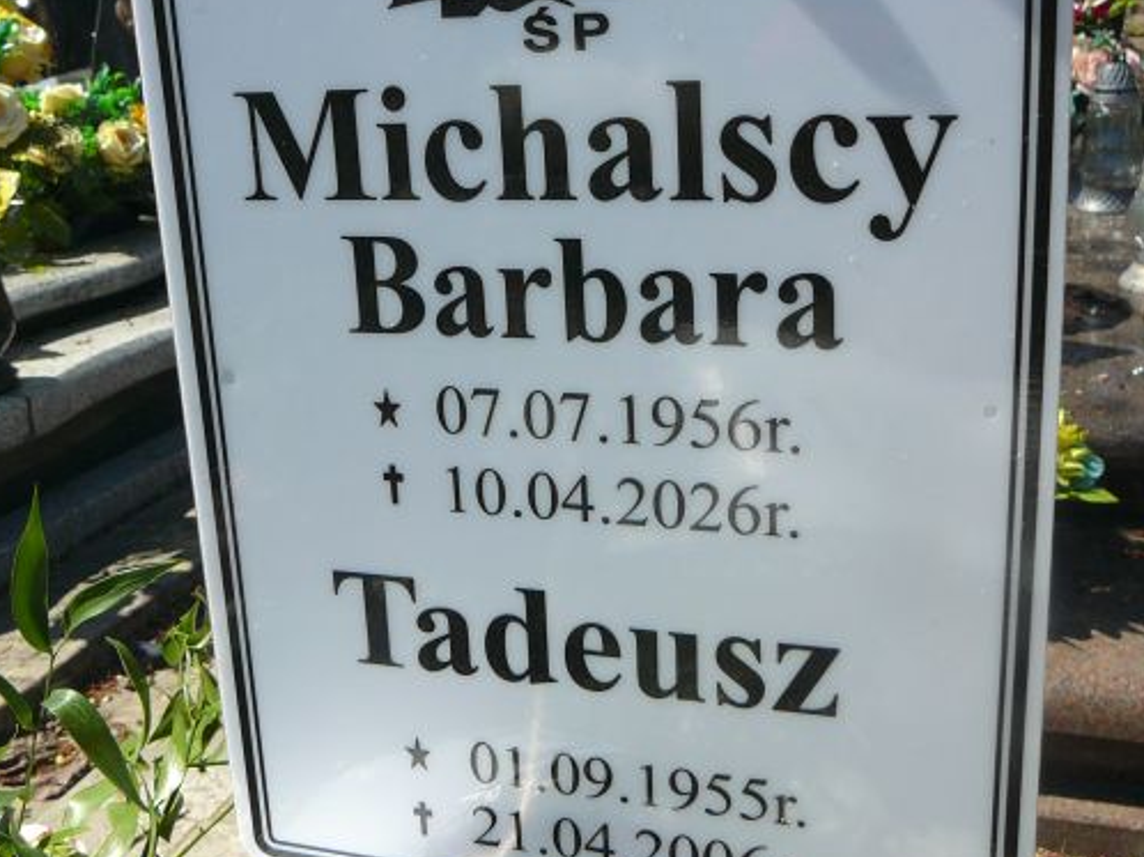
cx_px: 485
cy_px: 375
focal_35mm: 45
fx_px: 1486
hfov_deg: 42.0
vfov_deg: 32.1
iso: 80
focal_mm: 5.2
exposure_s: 1/400
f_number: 5
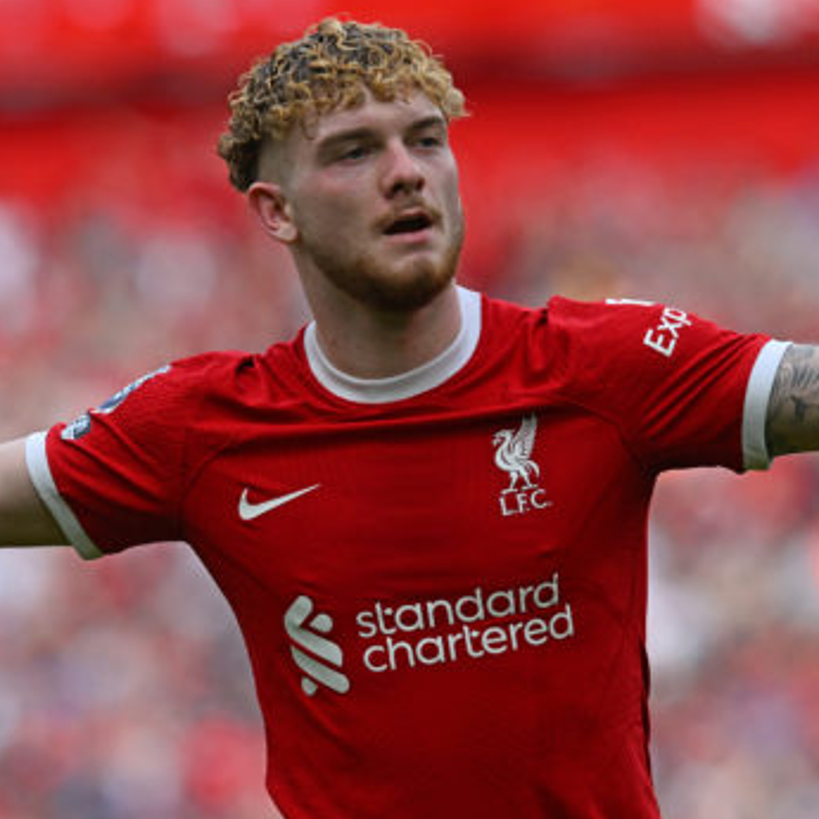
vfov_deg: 2.4
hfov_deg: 2.4
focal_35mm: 740
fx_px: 19808
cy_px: 430
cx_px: 392
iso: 1000
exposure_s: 1/2000
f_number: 5
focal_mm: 400
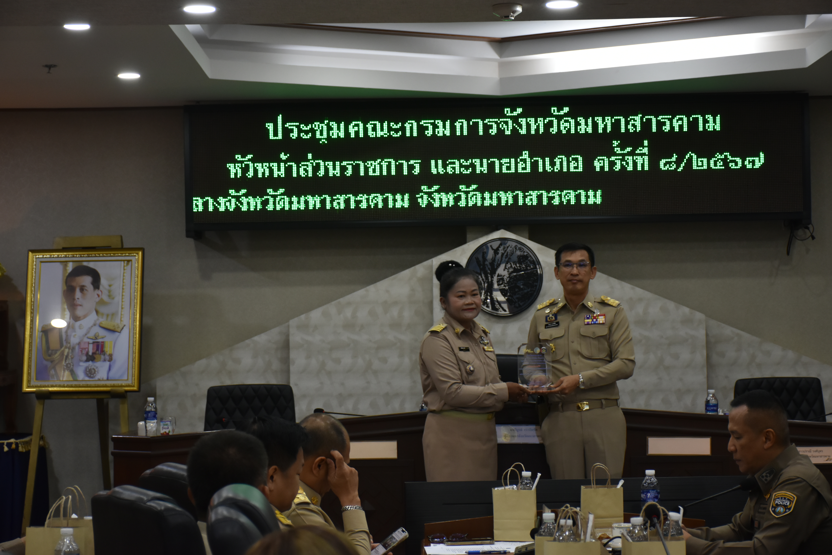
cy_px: 278
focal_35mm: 78
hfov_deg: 26.0
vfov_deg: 17.5
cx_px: 416
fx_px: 1803
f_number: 4.8
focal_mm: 52
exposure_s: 1/60
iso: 800
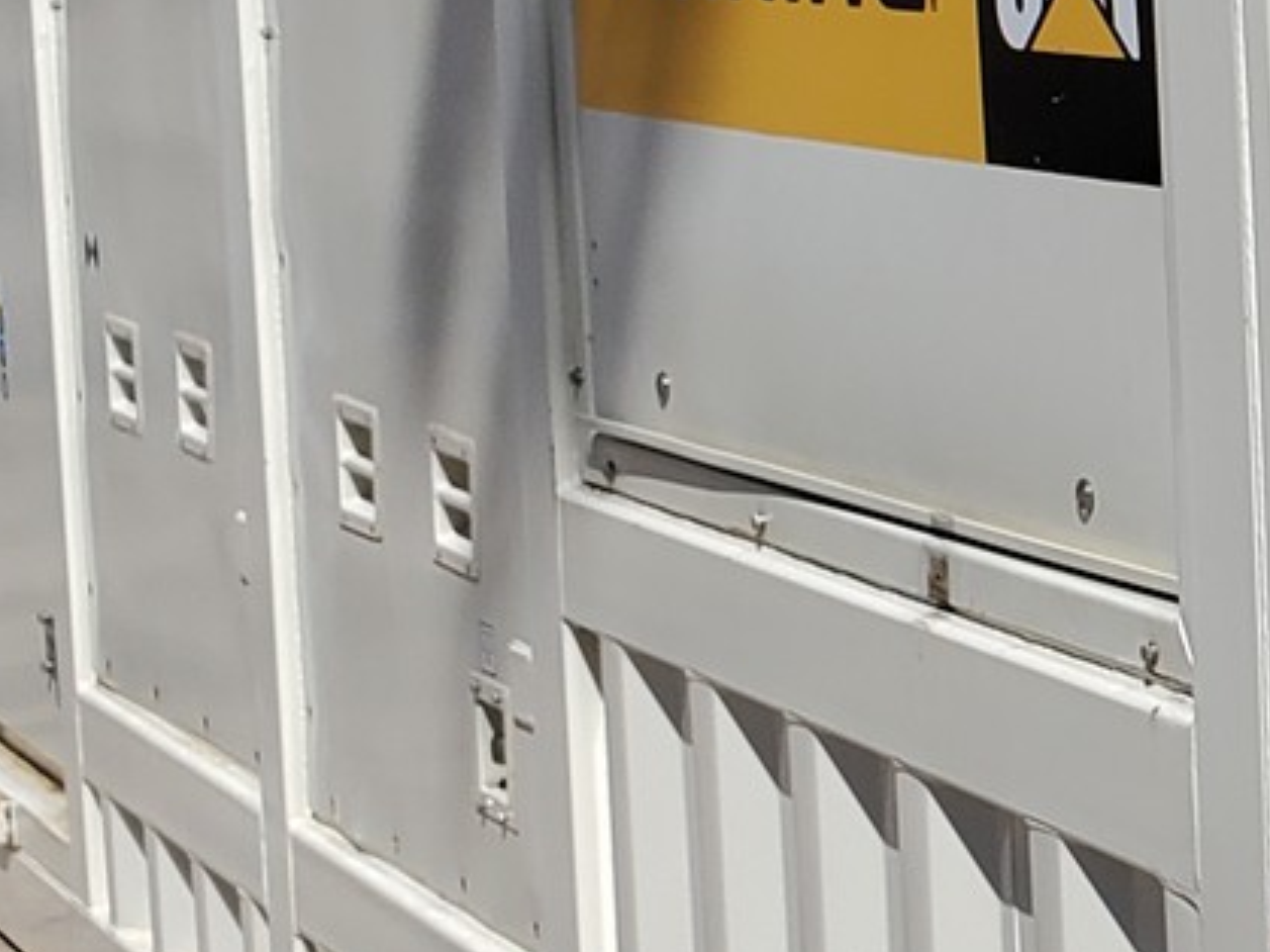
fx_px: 4585
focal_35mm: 125
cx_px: 2349
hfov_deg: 13.9
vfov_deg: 11.8
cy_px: 182
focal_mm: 4.3
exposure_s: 1/2993
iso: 50
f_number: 2.4
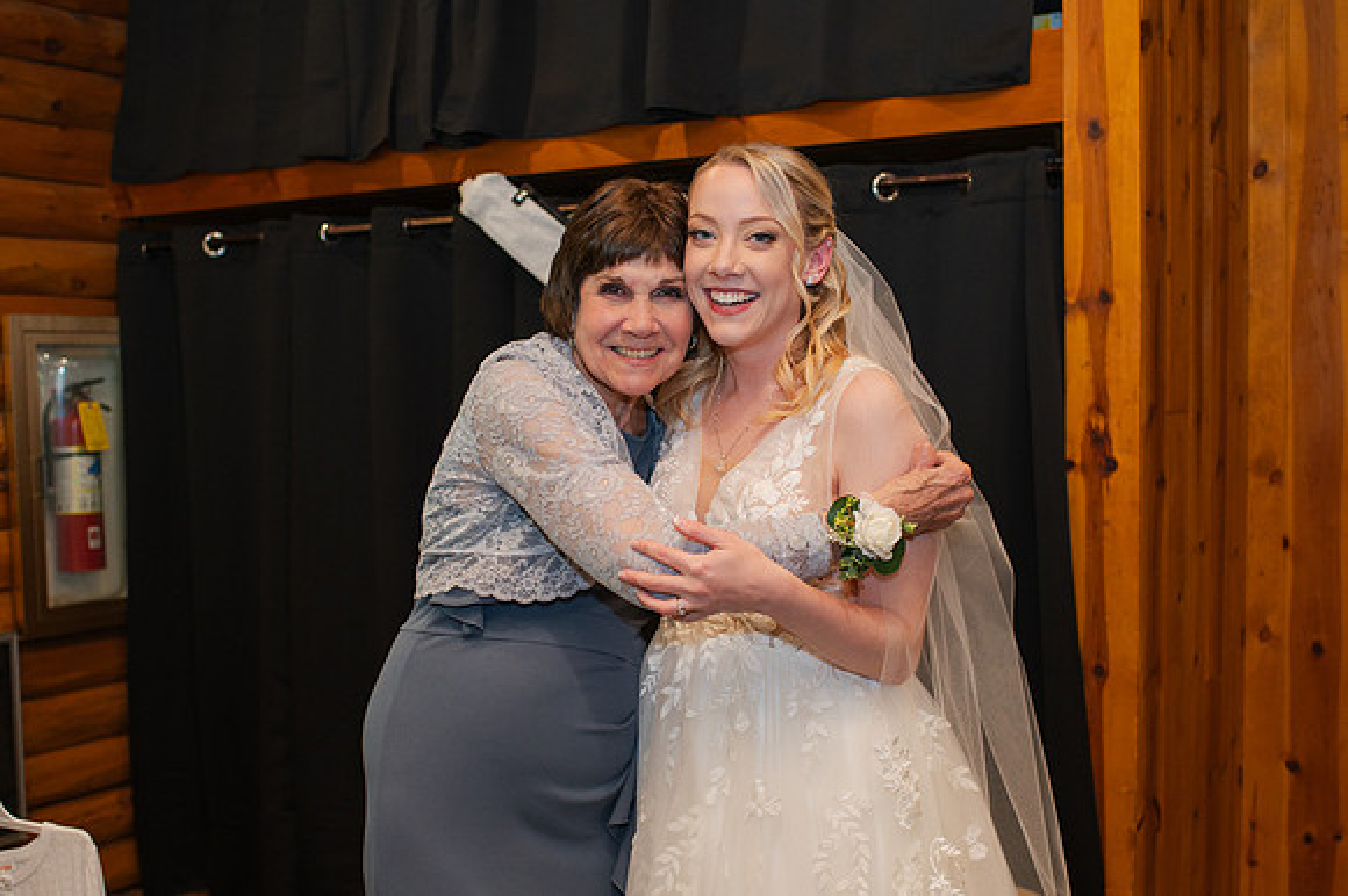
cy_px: 525
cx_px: 667
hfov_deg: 43.7
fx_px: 1683
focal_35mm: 45
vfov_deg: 29.8
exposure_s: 1/200
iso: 800
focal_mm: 35
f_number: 3.5
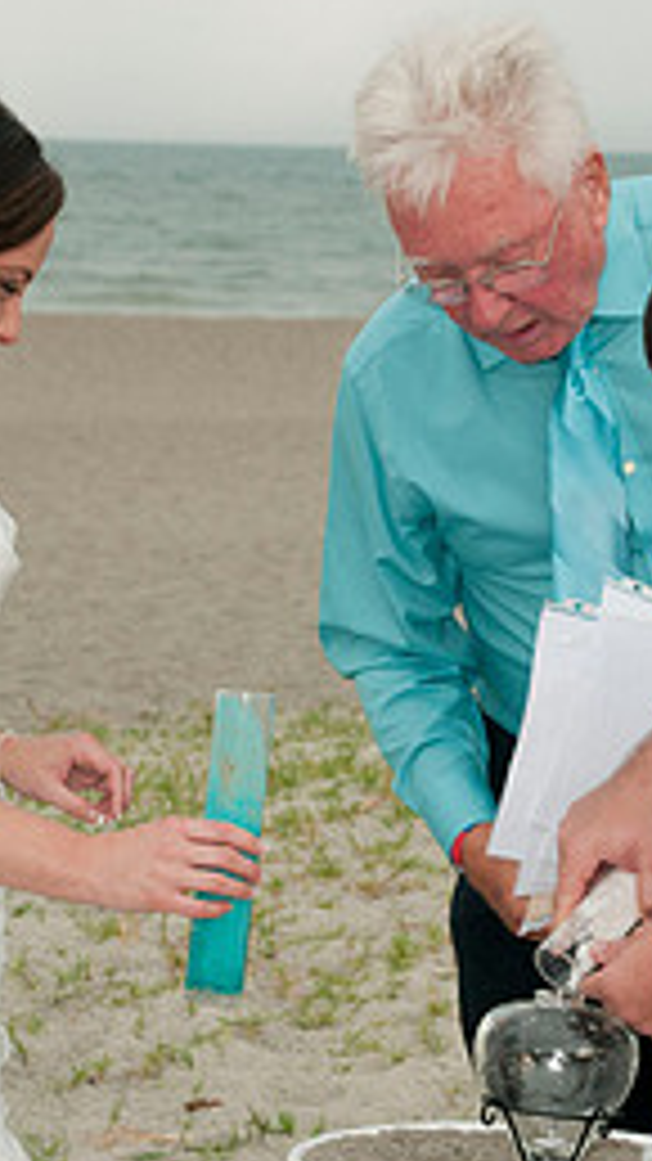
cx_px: 544
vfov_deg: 13.9
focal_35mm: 155
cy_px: 587
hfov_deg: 7.8
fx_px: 4767
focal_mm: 44
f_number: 5.6
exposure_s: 1/100
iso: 400
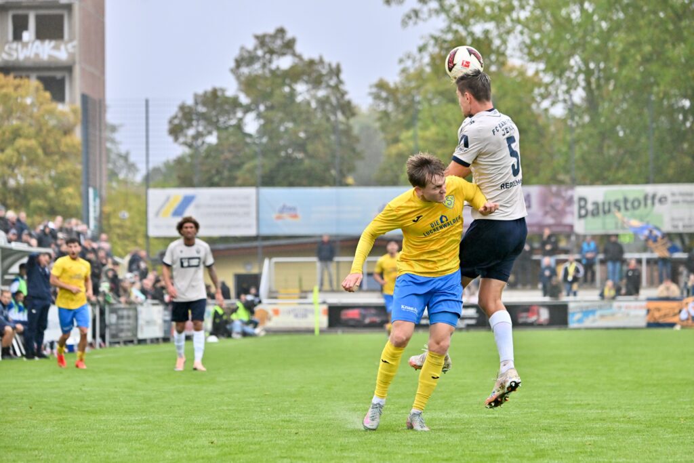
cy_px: 232
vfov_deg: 7.6
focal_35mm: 180
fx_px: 3470
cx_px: 347
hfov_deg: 11.4
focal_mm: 180
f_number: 5.3
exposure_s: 1/1600
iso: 3200
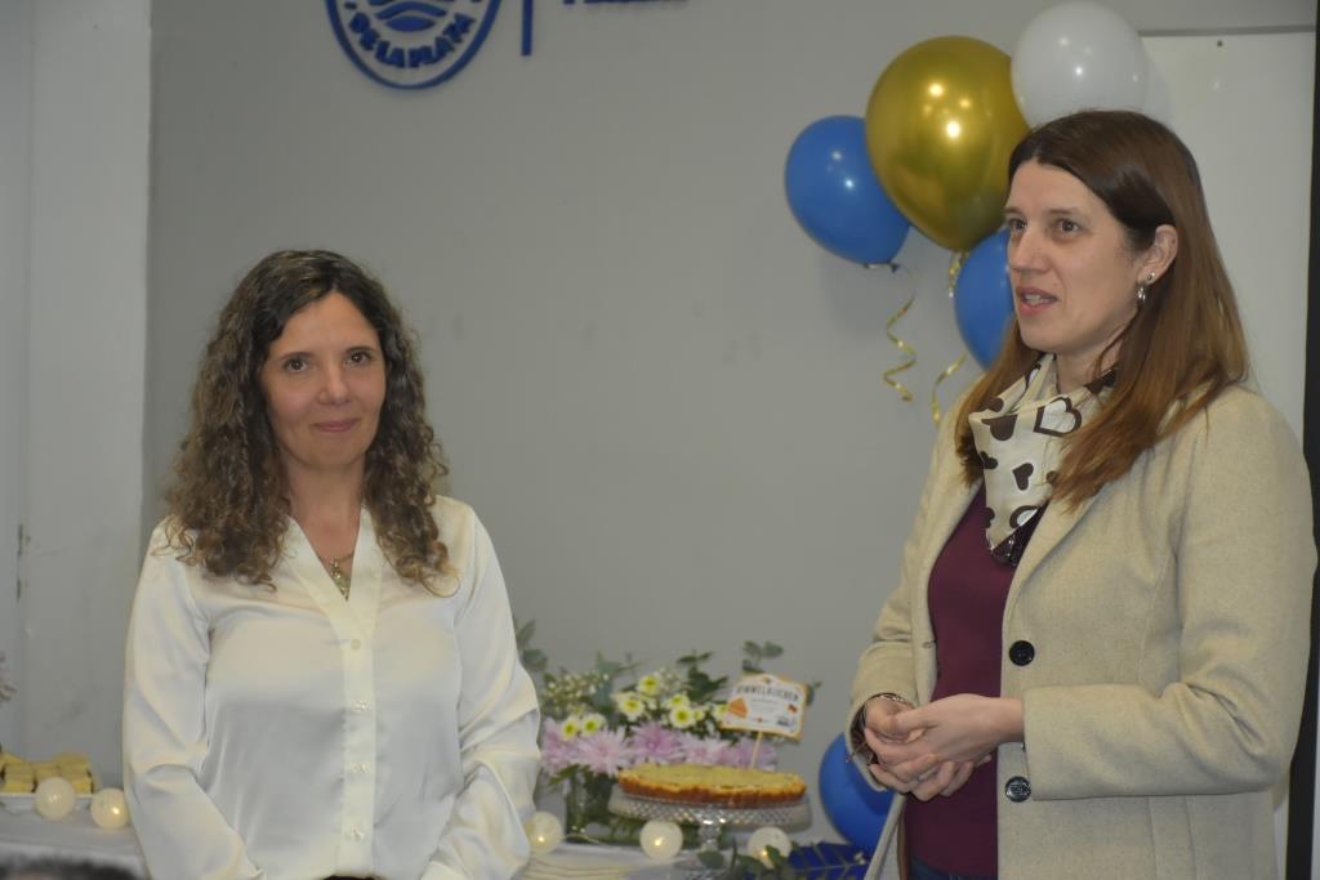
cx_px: 660
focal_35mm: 99
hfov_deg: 20.6
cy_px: 440
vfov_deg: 13.8
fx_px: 3630
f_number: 5.6
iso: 1600
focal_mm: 66
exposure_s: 1/125
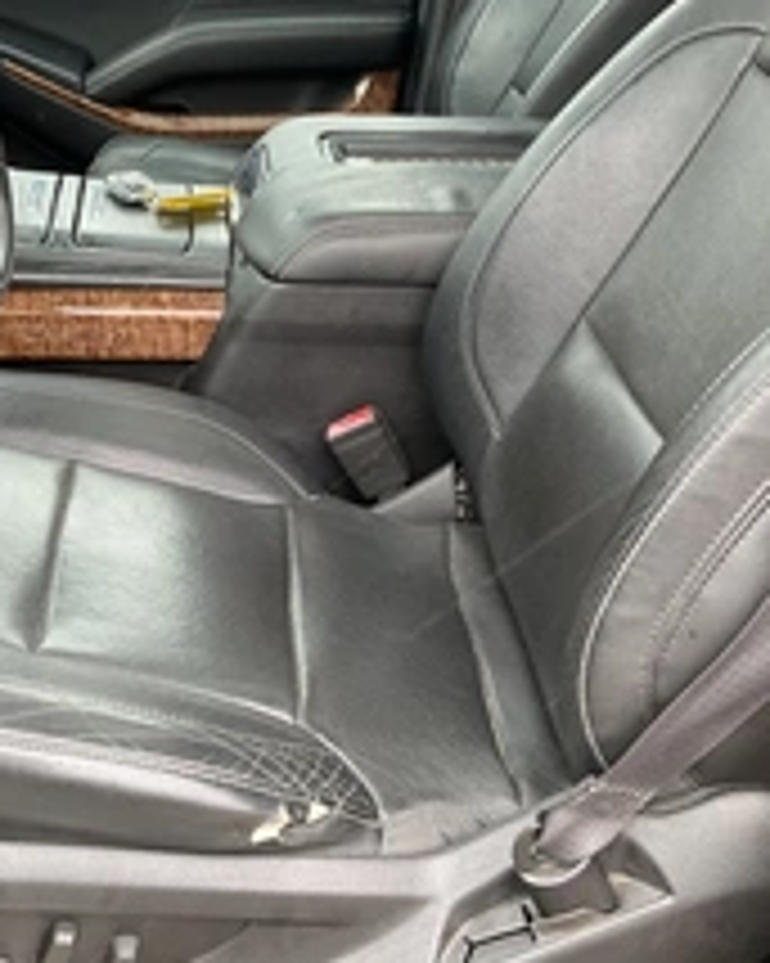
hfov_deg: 28.0
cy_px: 459
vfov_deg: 35.4
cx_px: 144
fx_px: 1511
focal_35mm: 53
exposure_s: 1/92
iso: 64
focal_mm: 3
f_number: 1.8
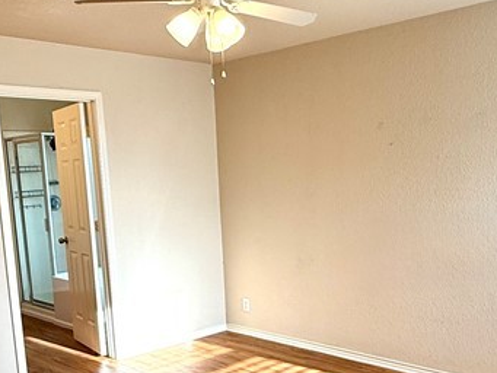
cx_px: 299
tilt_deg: -8.5
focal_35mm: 42
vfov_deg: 33.9
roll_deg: +1.6
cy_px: 259
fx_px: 603
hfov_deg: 44.5
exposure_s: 1/120
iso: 100
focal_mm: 2.22
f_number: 2.2
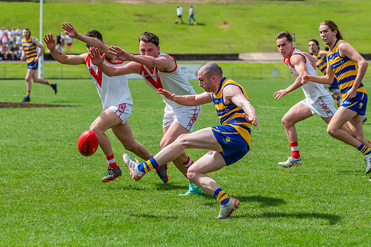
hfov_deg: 12.0
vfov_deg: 8.0
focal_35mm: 171
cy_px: 124
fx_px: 1761
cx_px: 186
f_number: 7.1
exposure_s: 1/1600
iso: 800
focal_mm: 170
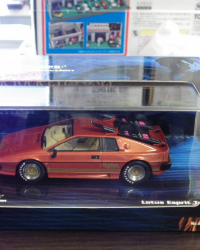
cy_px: 125
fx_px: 488
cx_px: 71
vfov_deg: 28.7
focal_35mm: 66
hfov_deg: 23.1
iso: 1000
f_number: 3.8
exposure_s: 1/25
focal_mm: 9
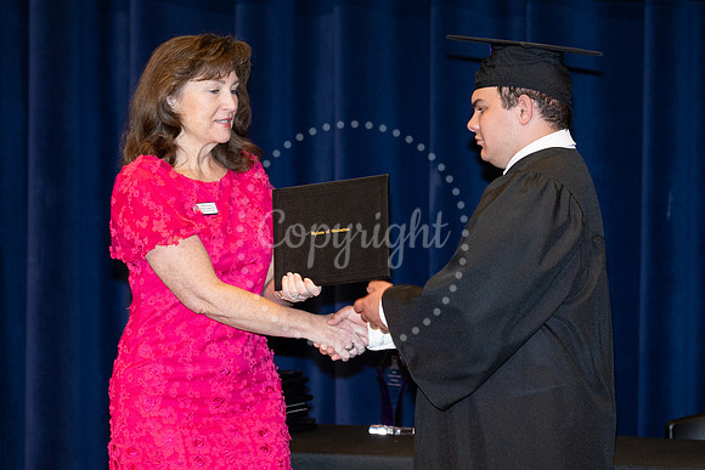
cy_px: 208
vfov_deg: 7.5
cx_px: 352
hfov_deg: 11.2
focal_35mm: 184
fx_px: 3608
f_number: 5.6
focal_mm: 165
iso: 1000
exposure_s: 1/80
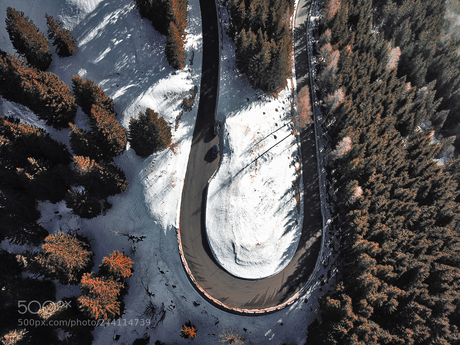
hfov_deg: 67.3
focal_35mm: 26
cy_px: 172
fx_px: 346
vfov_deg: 53.1
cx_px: 230
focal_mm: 4.7
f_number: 2.2
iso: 100
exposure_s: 1/1075
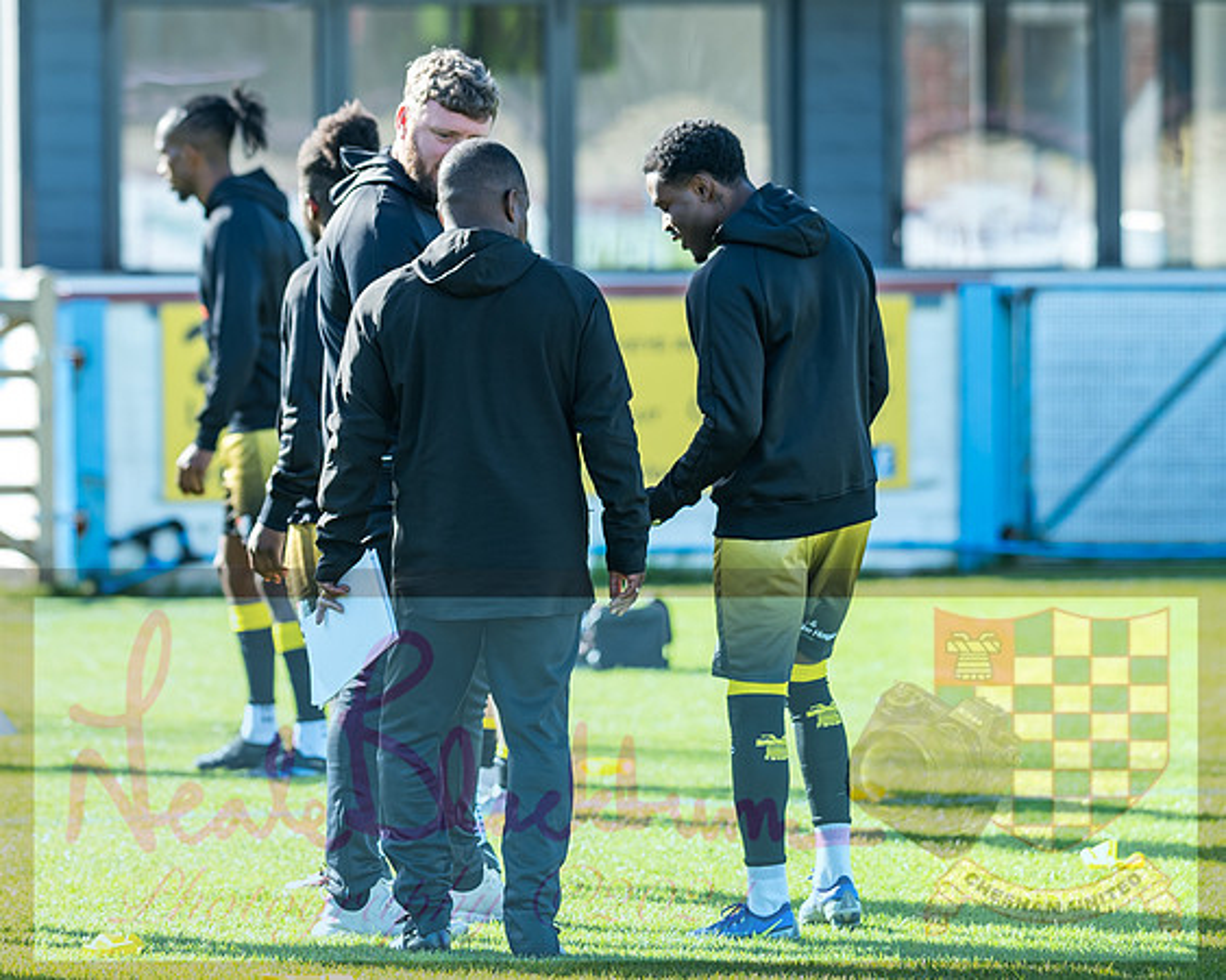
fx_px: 12433
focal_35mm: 343
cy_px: 459
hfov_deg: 5.6
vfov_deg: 4.5
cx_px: 491
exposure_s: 1/500
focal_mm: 135
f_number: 2.1
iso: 50
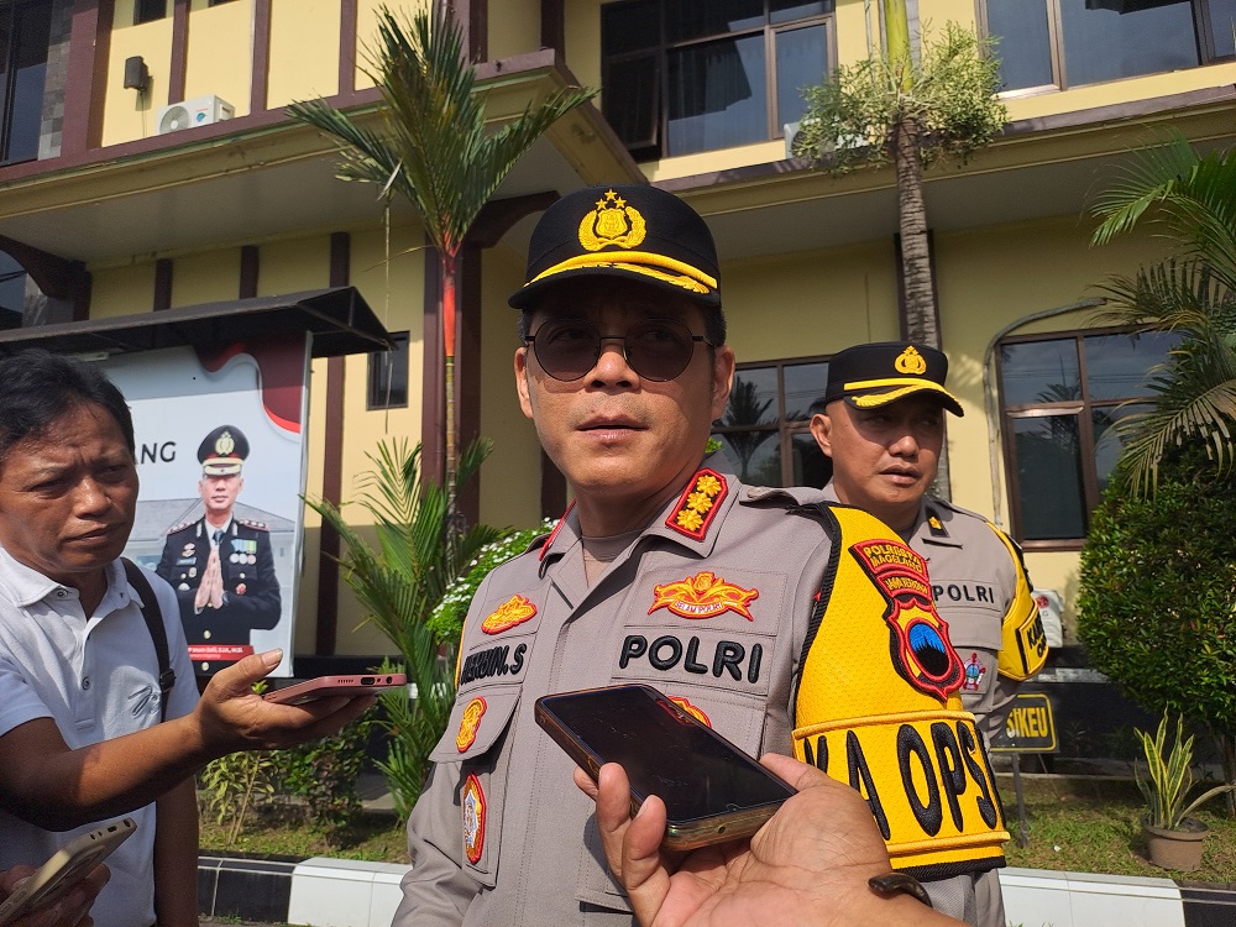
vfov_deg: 54.9
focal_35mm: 25
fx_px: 893
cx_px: 618
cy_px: 464
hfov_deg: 69.4
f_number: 1.8
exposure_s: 1/2469
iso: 30
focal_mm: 4.65
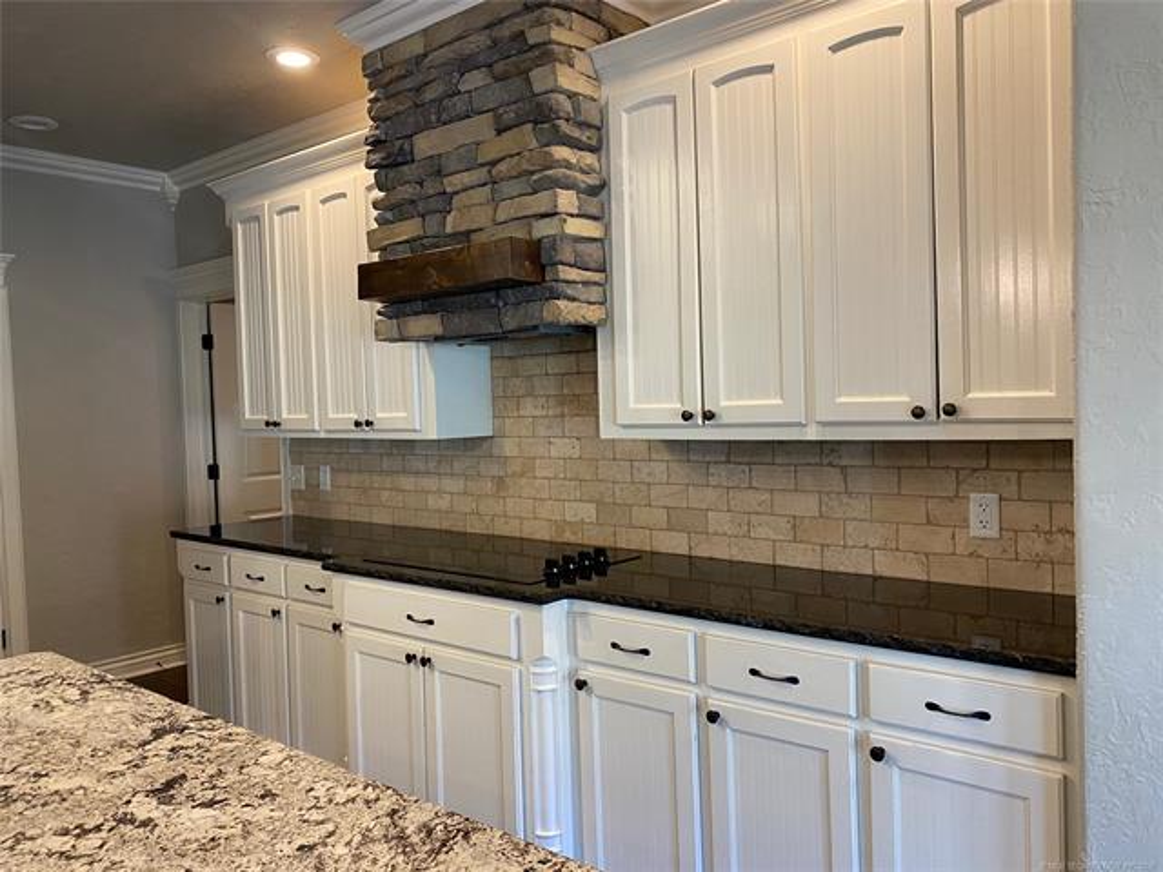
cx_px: 582
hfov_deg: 67.3
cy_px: 436
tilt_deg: -1.3
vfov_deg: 53.1
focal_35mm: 26
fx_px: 874
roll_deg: +0.9
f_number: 1.8
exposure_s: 1/60
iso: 160
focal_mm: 4.25
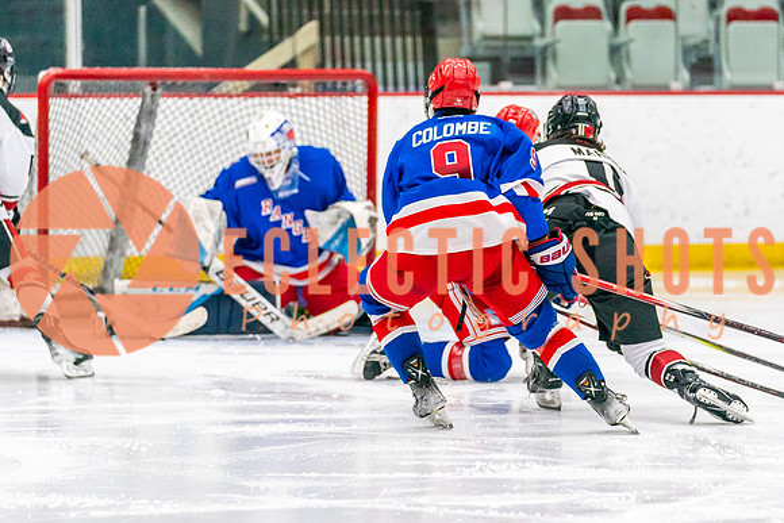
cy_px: 290
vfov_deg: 5.0
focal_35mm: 273
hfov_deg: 7.5
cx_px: 444
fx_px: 5948
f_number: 2.8
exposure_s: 1/1250
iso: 3200
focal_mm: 165
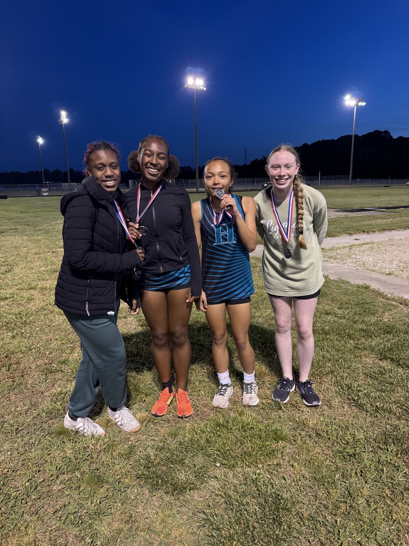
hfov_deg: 56.8
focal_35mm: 24
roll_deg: +1.2
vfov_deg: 71.6
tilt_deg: -12.8
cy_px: 273
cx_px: 204
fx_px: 378
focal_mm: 6.76
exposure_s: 1/60
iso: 250
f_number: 1.78
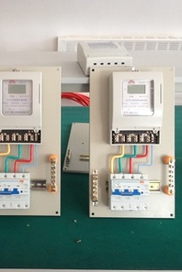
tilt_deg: -28.2
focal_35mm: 49
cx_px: 47
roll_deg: -0.7
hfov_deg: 27.2
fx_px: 372
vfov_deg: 40.3
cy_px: 136
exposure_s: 1/20
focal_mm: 4.28
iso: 100
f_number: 2.4
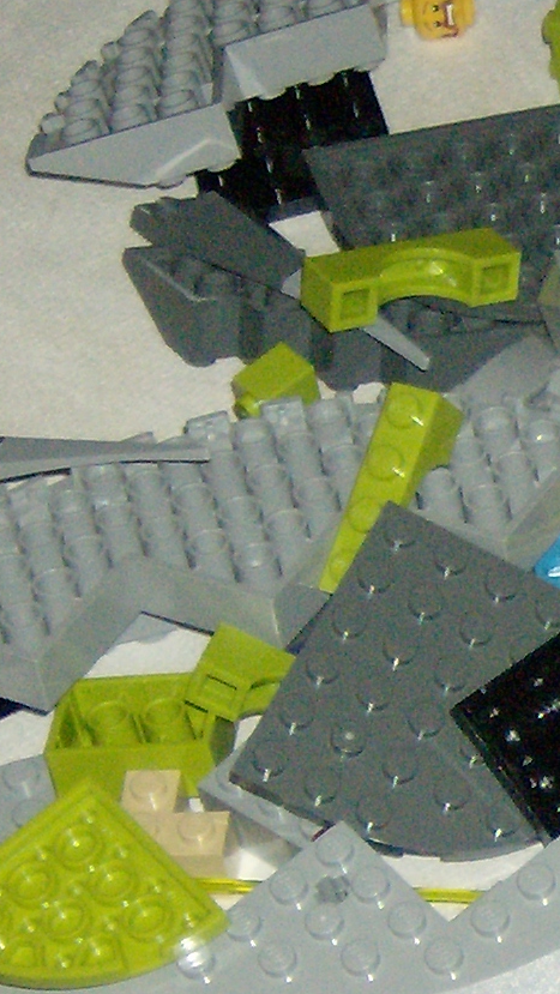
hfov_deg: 7.0
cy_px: 917
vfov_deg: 12.5
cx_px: 913
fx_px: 4483
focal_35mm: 170
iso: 200
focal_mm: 7.7
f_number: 3.1
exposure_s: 1/74
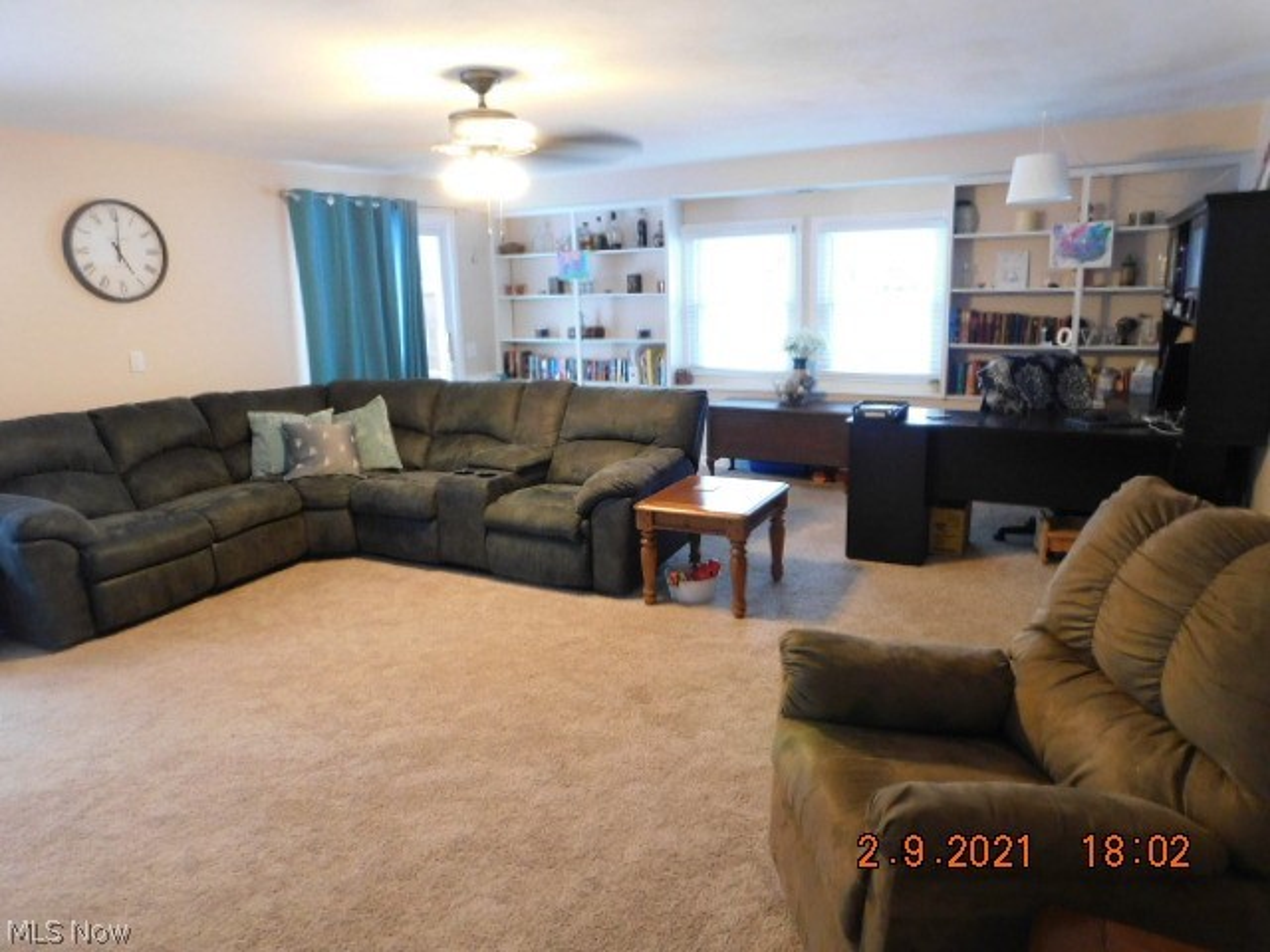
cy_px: 476
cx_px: 635
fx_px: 844
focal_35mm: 23
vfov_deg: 58.9
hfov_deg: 73.9
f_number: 3
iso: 400
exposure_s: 1/13
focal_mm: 4
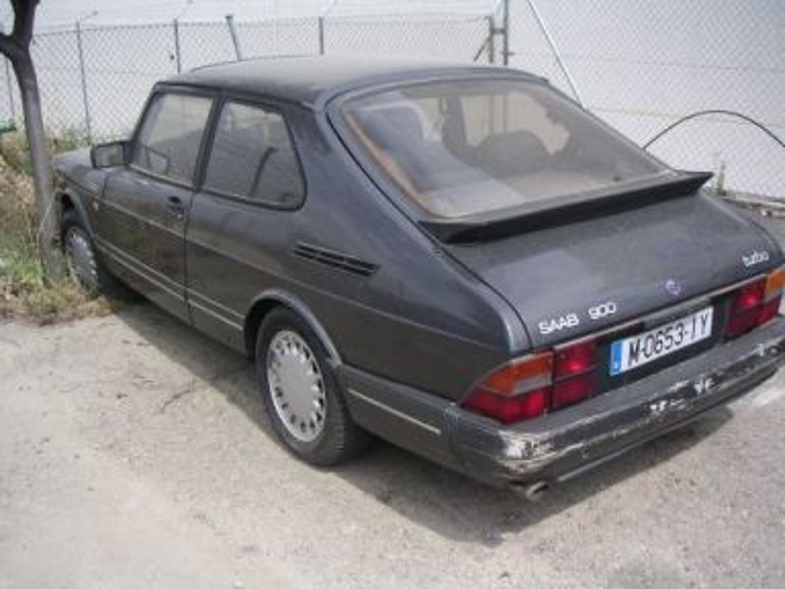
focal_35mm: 38
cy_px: 294
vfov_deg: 37.7
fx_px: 862
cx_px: 392
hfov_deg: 49.0
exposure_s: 1/500
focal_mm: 6
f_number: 2.8
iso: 50
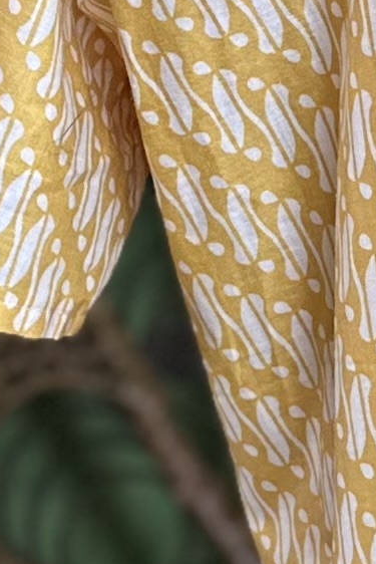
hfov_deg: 7.5
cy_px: 398
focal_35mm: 179
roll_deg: +1.8
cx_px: 666
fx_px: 2802
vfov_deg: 11.5
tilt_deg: -9.3
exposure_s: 1/100
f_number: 1.78
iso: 160
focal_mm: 6.86
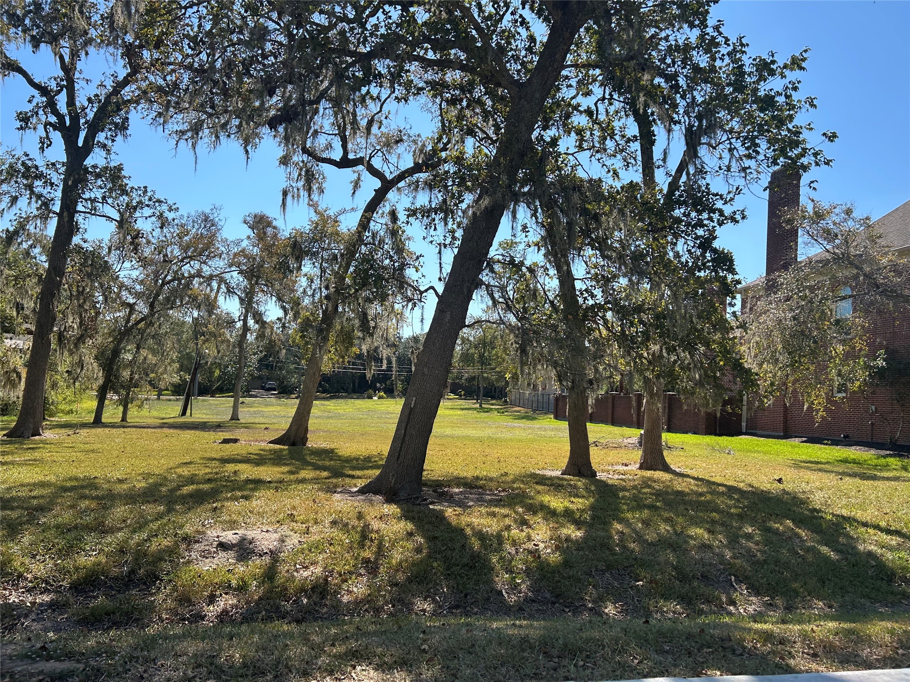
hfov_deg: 67.3
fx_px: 683
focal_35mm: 26
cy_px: 341
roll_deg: -1.9
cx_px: 455
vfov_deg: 53.1
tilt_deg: +5.3
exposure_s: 1/3356
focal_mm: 5.7
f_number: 1.5
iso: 50
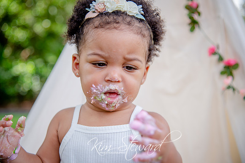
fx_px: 442
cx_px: 122
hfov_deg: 31.0
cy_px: 82
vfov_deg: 20.9
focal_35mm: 65
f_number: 4
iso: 100
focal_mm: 65
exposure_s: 1/200
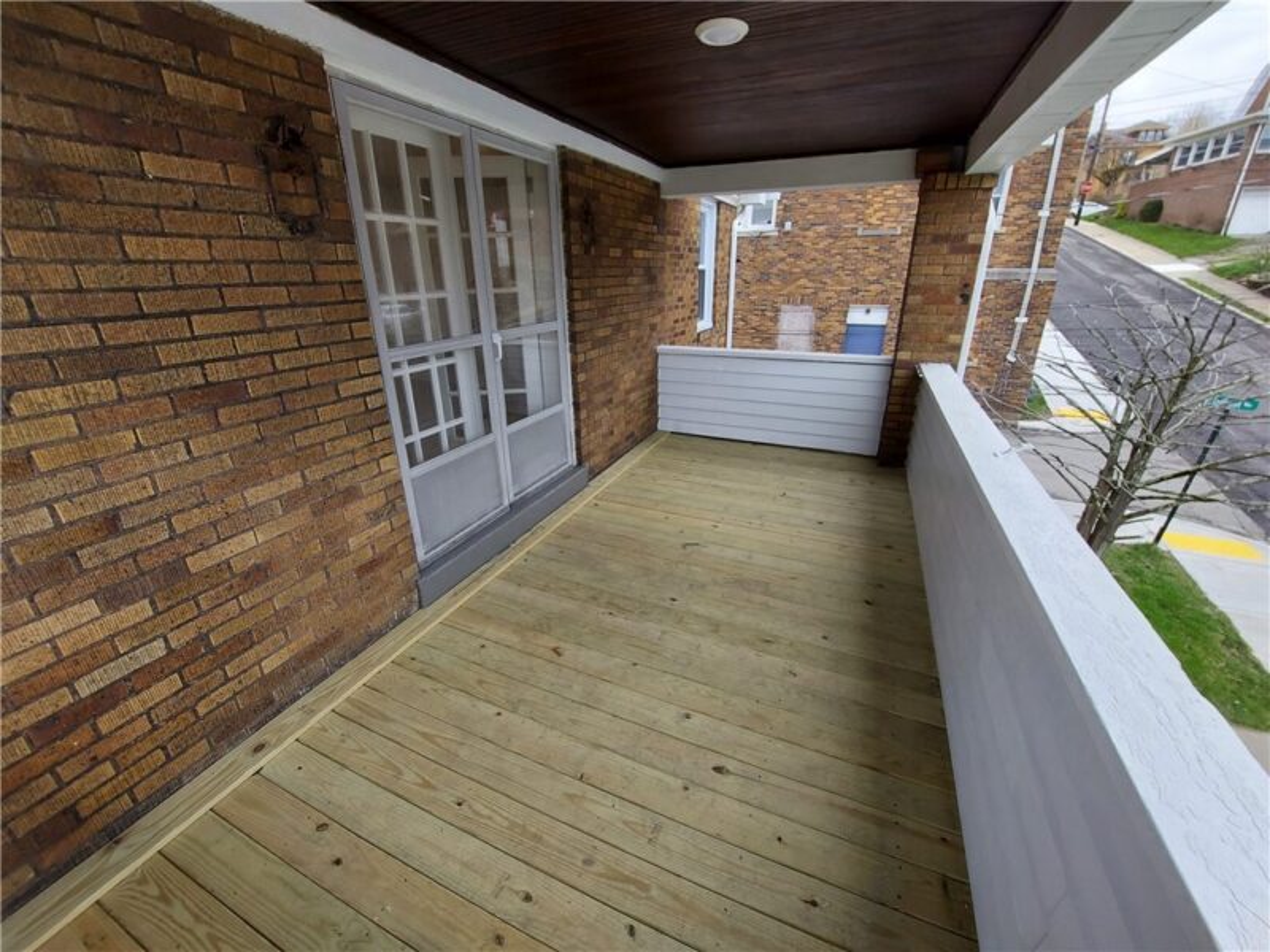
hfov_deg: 106.2
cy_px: 476
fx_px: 477
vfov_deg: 89.9
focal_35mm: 13
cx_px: 635
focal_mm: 1.74
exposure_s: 1/169
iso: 50
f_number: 2.2
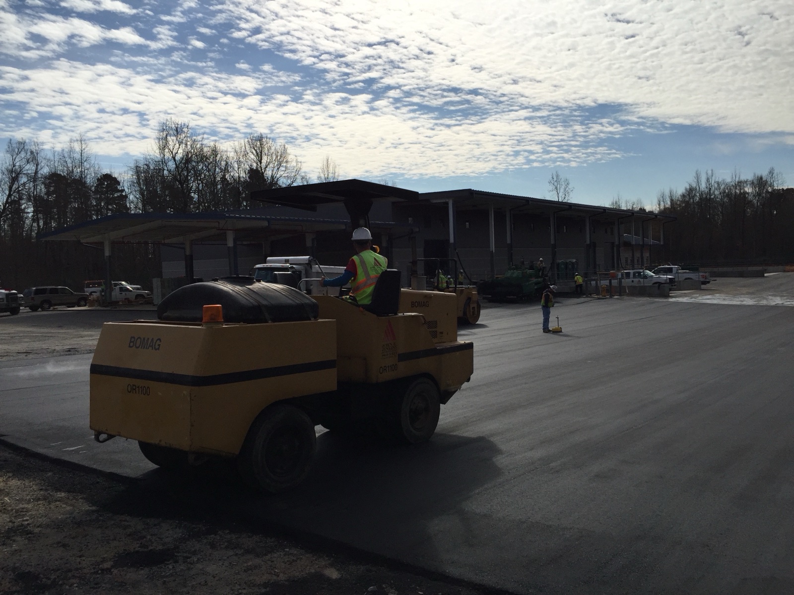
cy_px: 298
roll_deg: +1.2
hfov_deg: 61.7
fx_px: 665
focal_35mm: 29
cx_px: 397
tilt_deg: +0.1
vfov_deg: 48.2
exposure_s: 1/7937
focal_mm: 4.15
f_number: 2.2
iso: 32
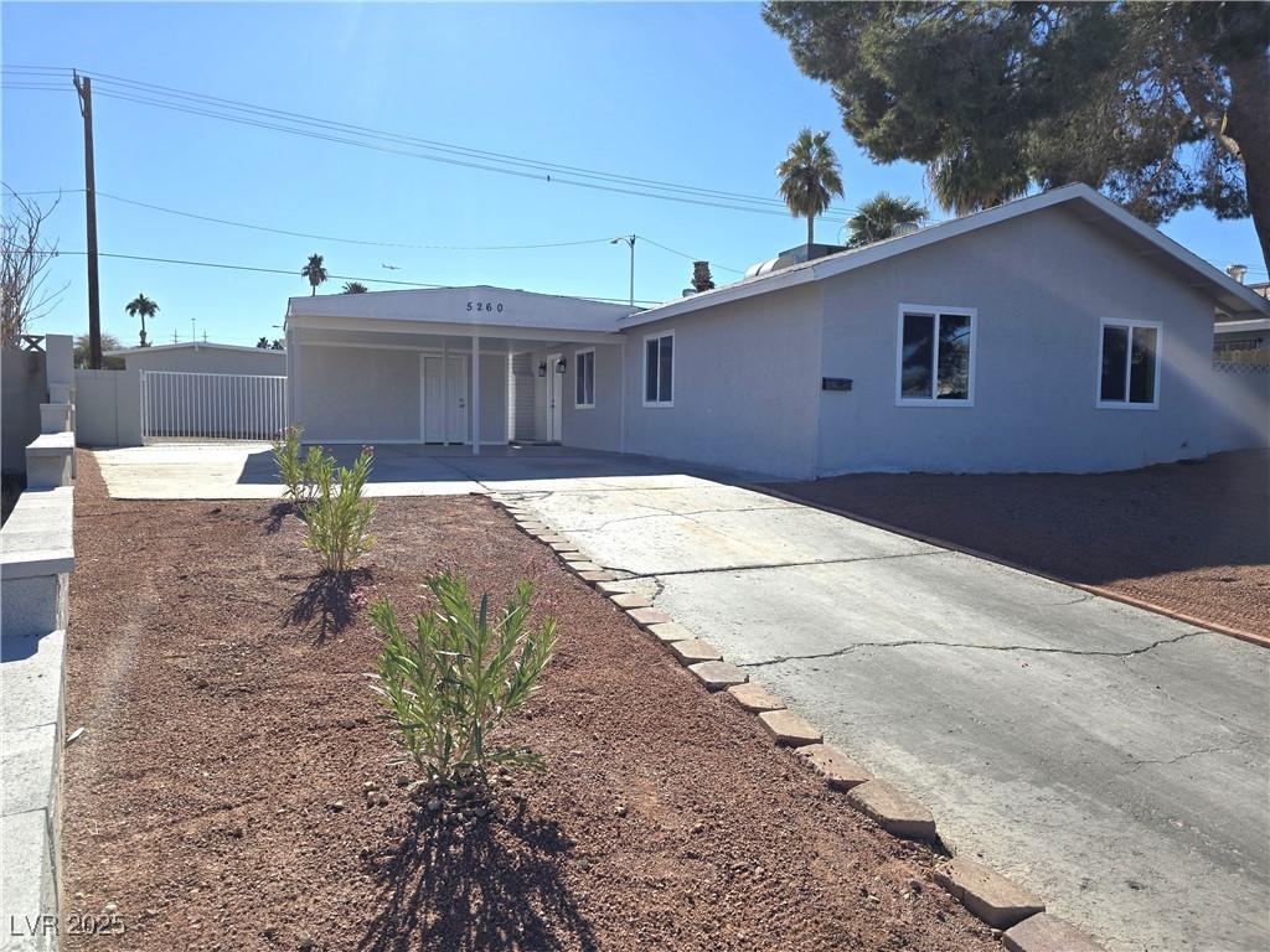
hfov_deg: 73.9
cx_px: 635
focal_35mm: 23
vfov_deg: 58.9
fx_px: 844
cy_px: 476
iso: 12
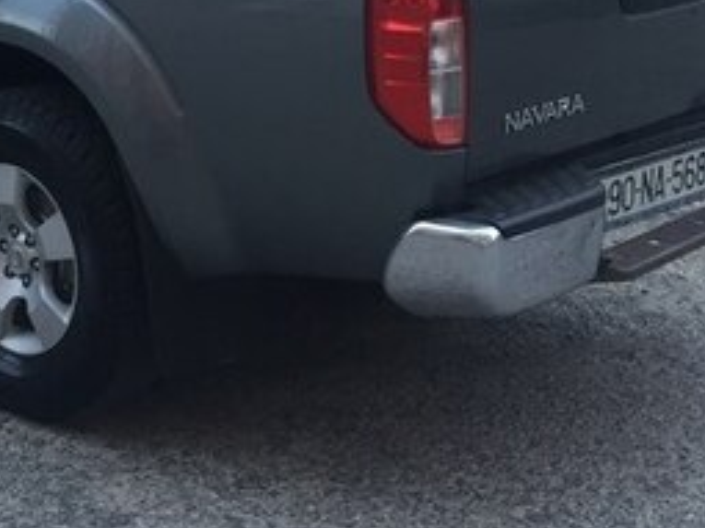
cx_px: 47
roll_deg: +1.6
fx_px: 1527
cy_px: -129
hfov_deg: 25.1
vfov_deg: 18.5
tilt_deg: -3.9
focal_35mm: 75
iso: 125
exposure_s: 1/33
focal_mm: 4.15
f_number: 2.2
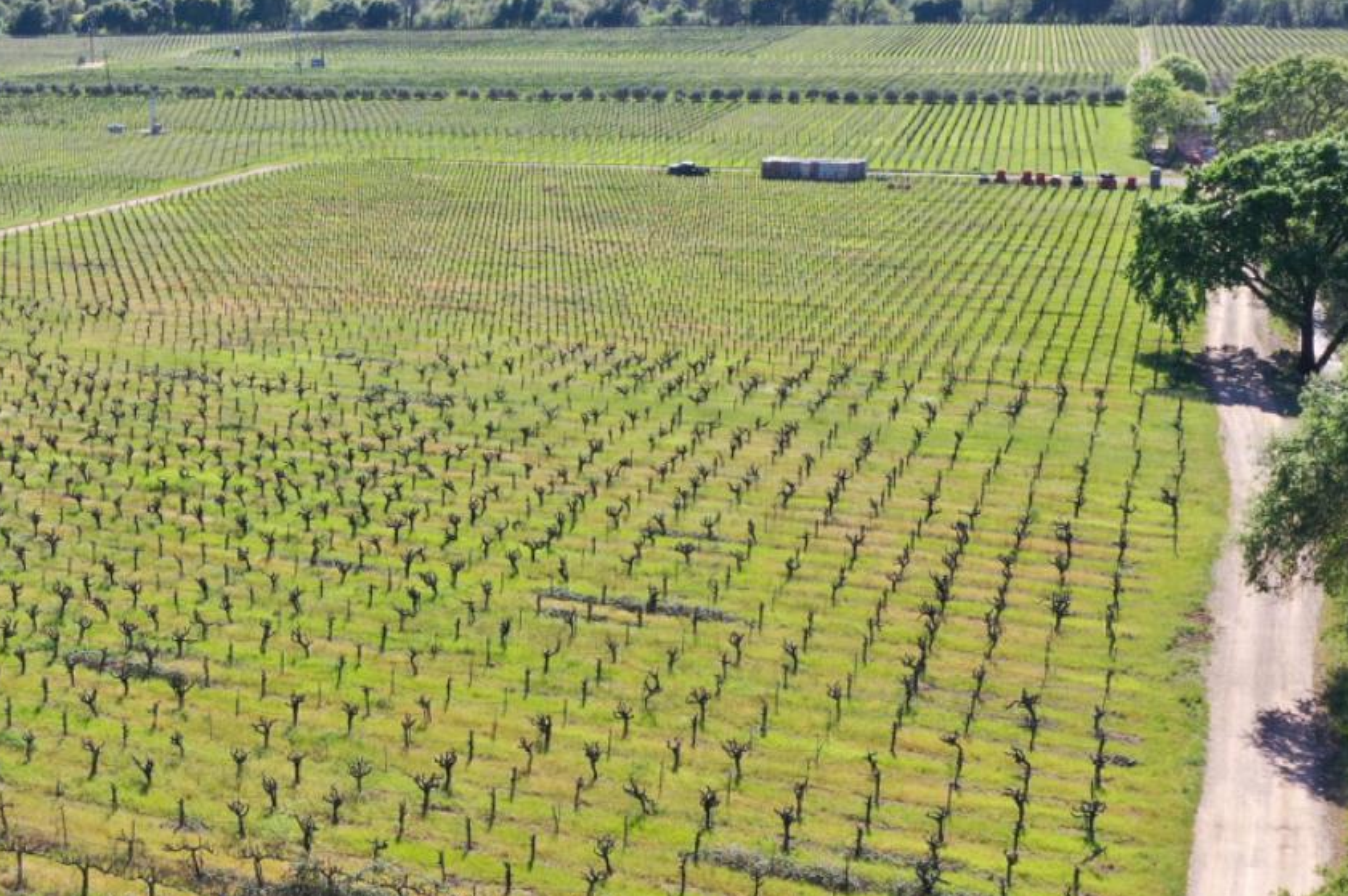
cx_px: 335
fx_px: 1871
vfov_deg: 26.9
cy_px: 514
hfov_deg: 38.6
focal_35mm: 50
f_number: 6.3
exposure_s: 1/160
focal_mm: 10.26
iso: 100
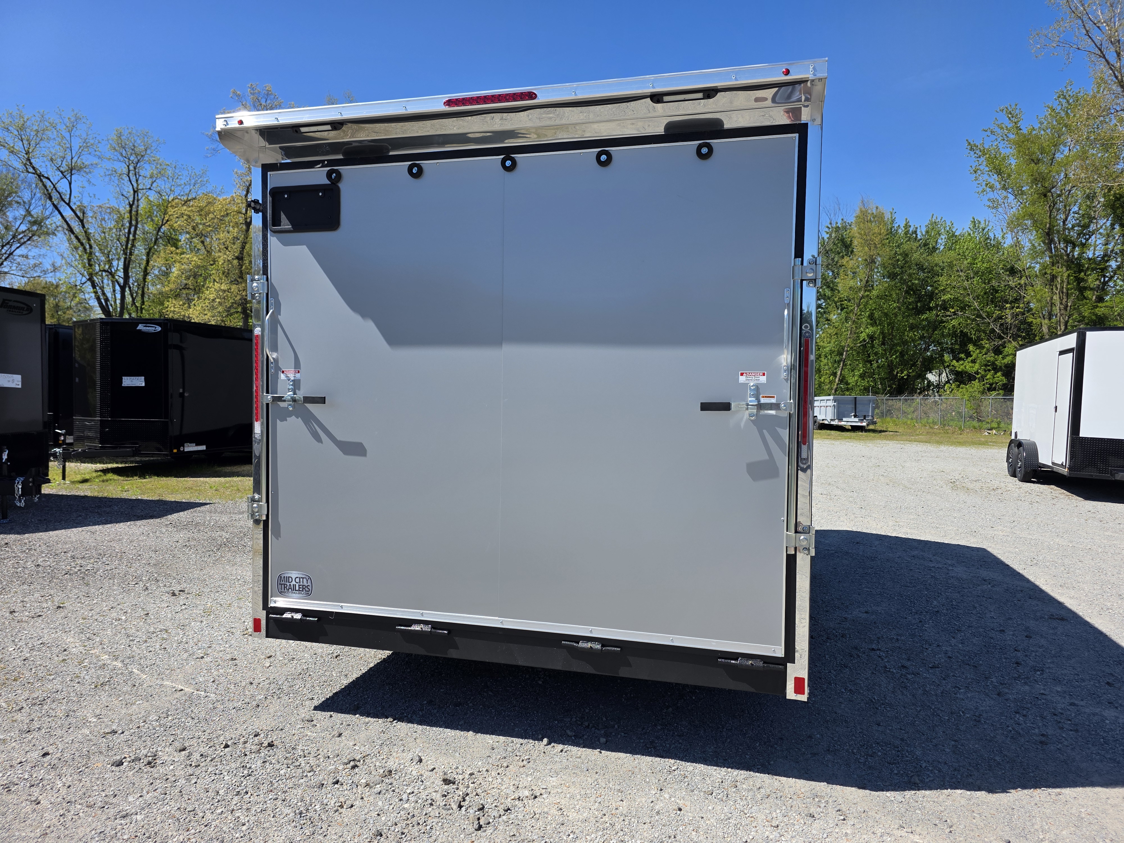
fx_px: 747
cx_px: 562
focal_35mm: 23
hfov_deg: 73.9
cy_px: 422
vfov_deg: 58.9
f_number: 1.7
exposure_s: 1/5608
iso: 80
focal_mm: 6.3
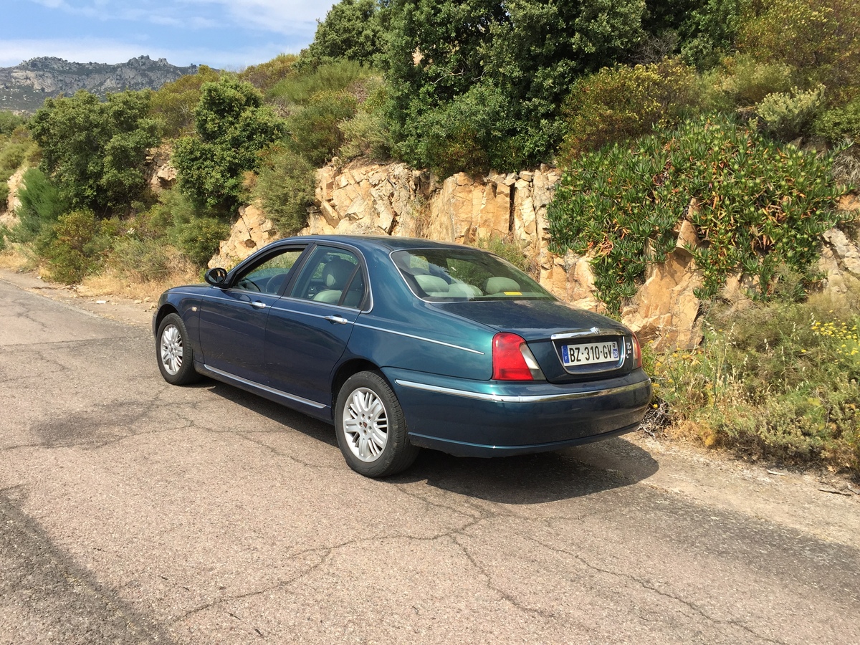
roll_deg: -0.1
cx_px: 430
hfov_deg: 61.7
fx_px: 720
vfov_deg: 48.2
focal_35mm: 29
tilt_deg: -5.6
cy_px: 322
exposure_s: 1/1412
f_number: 2.2
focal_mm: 4.15
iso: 32
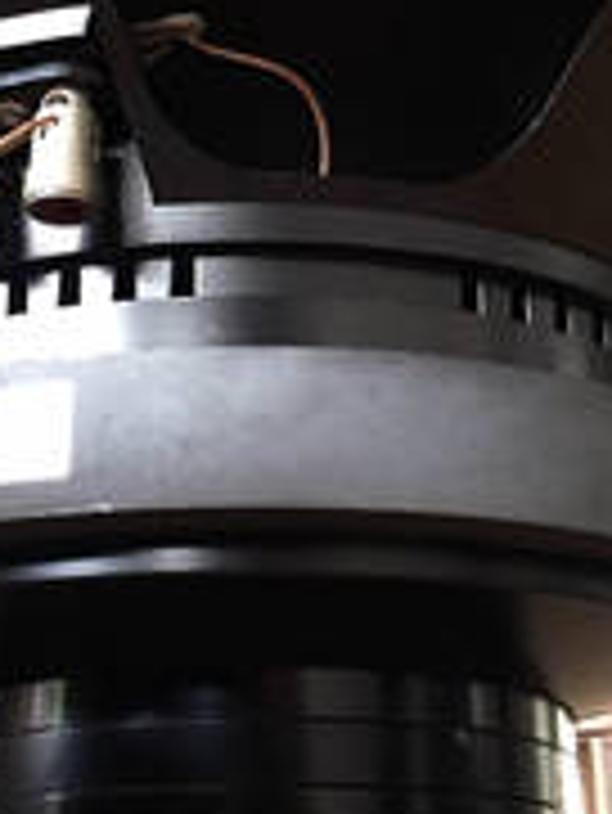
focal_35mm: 64
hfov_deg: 23.0
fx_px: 1507
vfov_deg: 29.9
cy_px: 234
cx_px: 288
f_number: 2.2
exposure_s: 1/15
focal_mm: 4.15
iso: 400
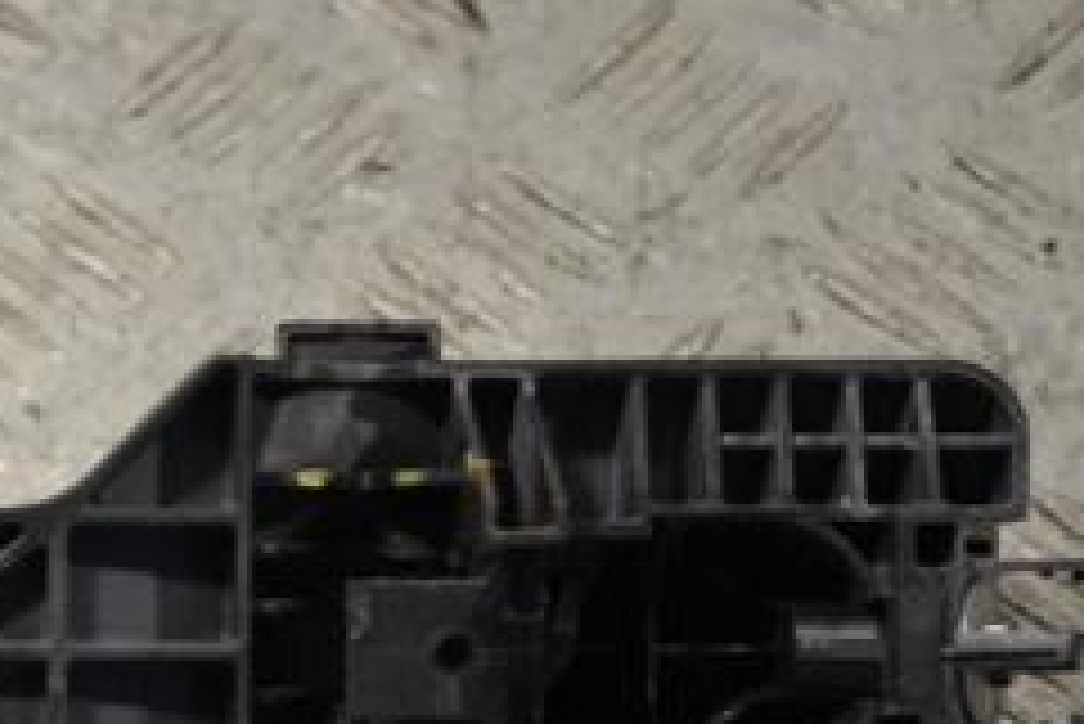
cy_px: 567
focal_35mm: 142
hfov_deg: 14.1
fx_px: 4278
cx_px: -121
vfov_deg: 9.7
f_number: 5
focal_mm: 38
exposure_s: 1/30
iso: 125
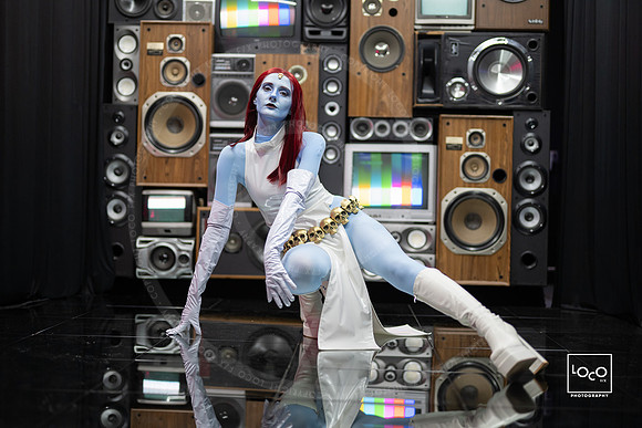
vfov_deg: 27.0
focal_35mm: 50
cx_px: 321
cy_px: 214
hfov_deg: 39.6
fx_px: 892
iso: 1000
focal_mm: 50
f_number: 1.2
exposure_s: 1/250
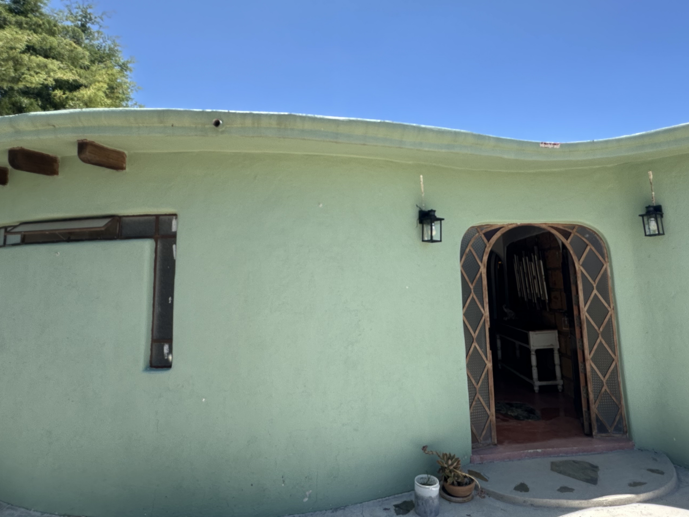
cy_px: 220
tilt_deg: +9.9
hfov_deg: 76.3
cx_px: 359
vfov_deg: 60.8
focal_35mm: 22
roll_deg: +0.9
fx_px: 438
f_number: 2.2
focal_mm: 2.22
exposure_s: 1/525
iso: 40
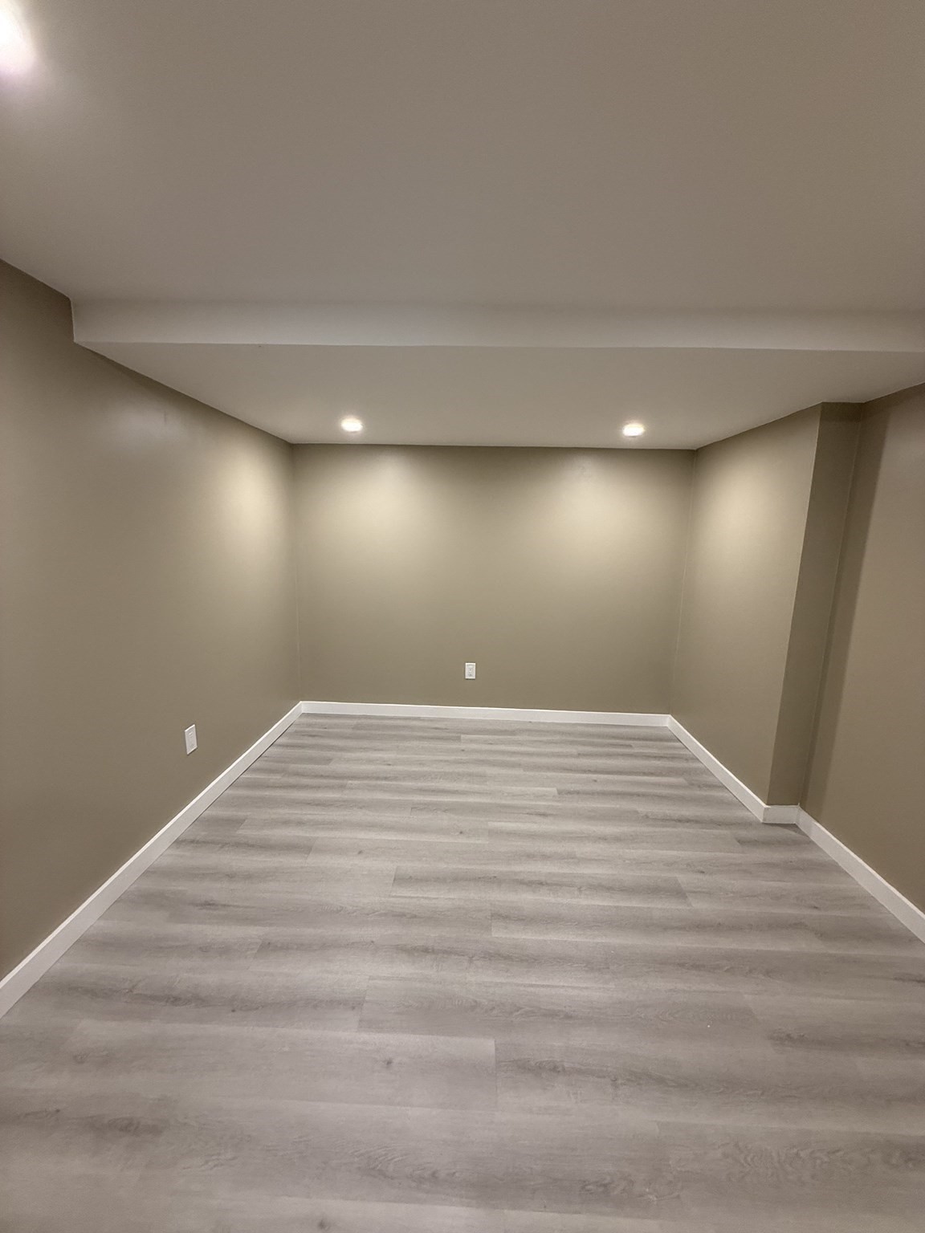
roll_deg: -1.8
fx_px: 499
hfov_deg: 85.7
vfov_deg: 102.1
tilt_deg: -8.6
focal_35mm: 14
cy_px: 616
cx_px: 462
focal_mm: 2.22
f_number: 2.2
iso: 200
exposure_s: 1/60
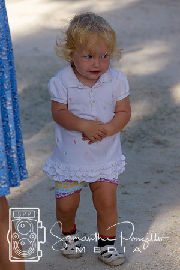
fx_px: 1406
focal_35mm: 188
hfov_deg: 7.3
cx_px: 90
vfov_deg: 11.0
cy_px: 135
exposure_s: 1/500
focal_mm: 125
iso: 250
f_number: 5.6
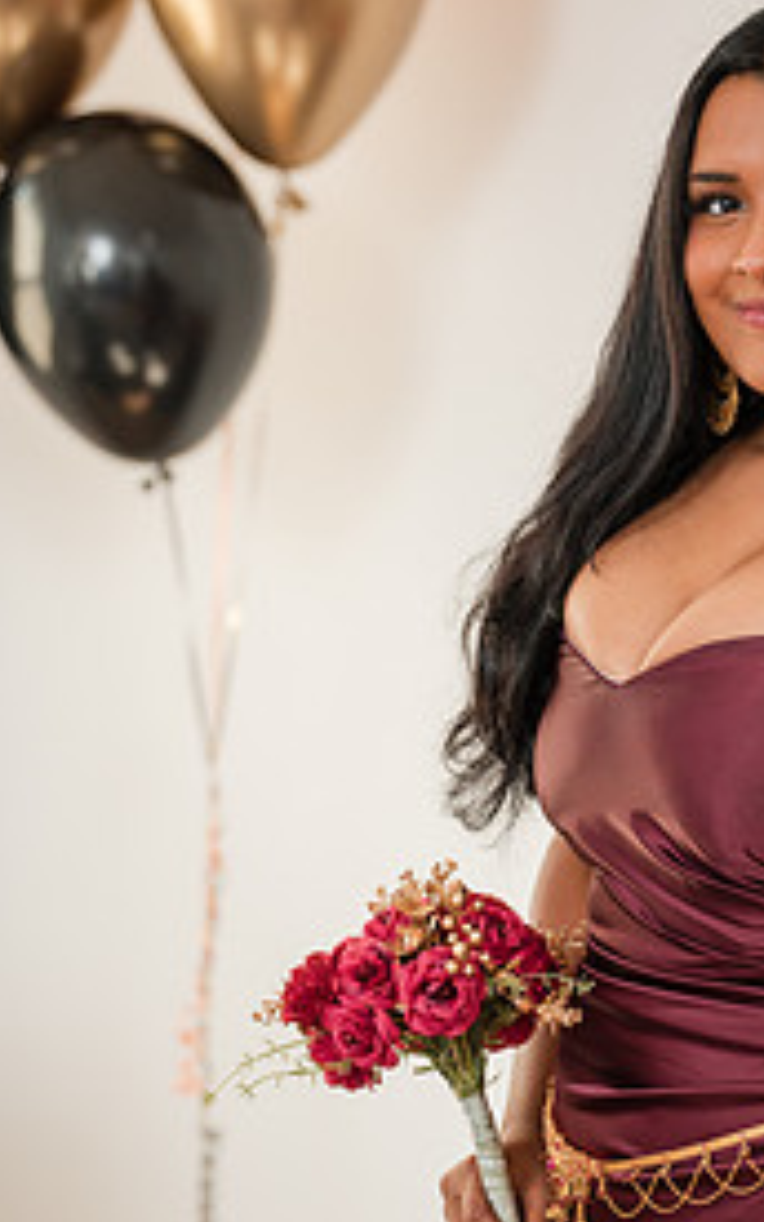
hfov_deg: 9.4
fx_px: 4662
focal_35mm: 140
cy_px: 782
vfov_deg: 14.9
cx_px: 586
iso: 1000
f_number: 3.2
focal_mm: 84
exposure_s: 1/250
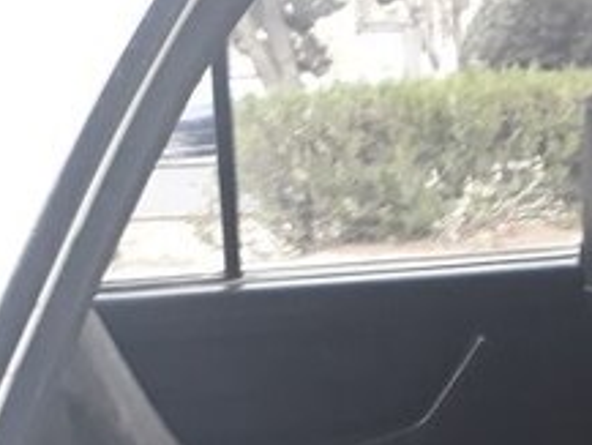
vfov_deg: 17.0
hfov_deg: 23.6
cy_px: 580
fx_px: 1403
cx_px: 447
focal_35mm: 82
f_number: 1.9
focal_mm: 3.6
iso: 200
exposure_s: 1/17
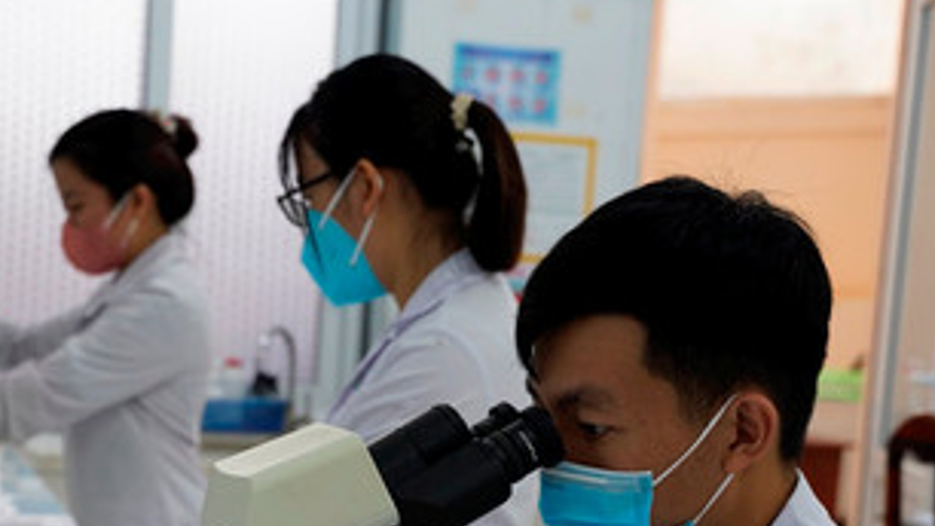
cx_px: 299
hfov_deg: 27.9
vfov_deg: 15.8
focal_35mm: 75
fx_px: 1866
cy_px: 505
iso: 1600
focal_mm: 40.7
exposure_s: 1/160
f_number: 4
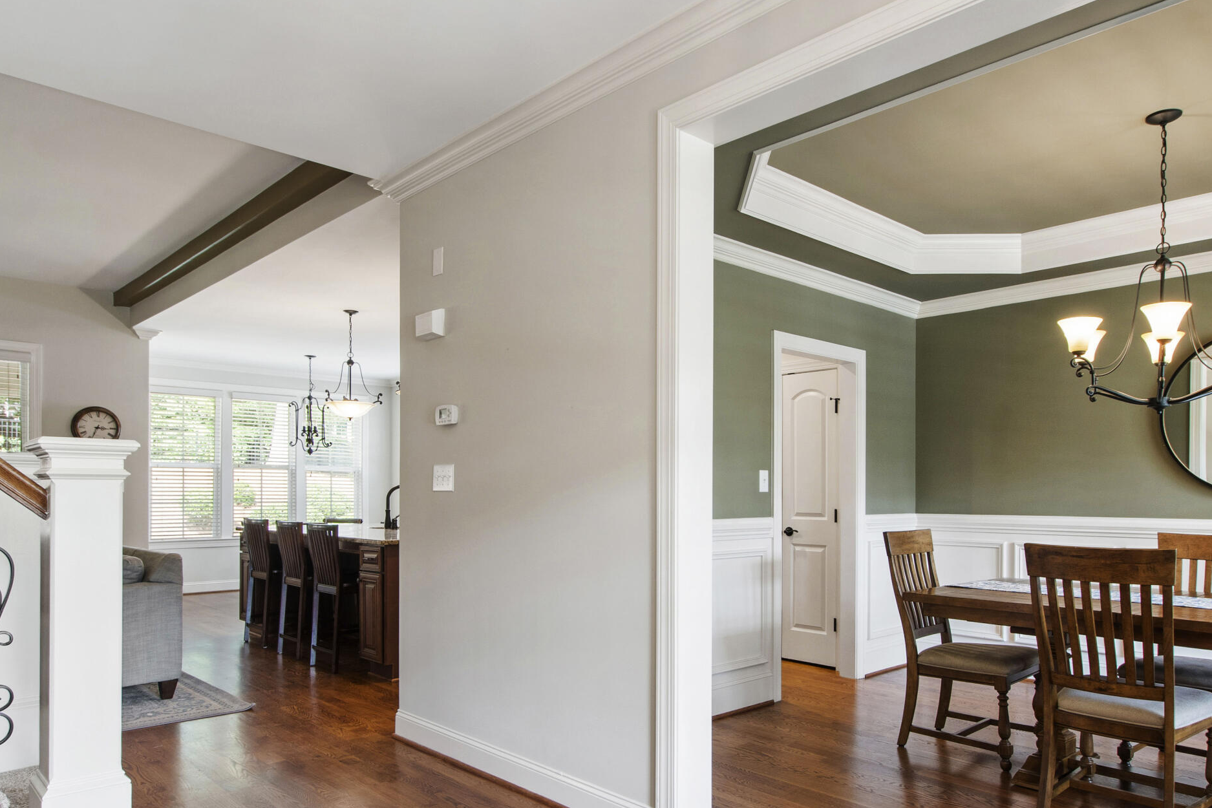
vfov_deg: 52.9
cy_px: 473
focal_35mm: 24
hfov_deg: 73.7
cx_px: 631
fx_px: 808
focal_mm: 10
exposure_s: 1/1.67
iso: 100
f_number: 9
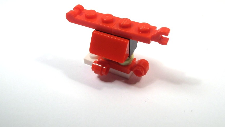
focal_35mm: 42
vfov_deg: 28.1
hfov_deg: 48.4
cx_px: 111
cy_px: 40
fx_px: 251
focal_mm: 6.61
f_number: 3.9
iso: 80
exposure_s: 1/80
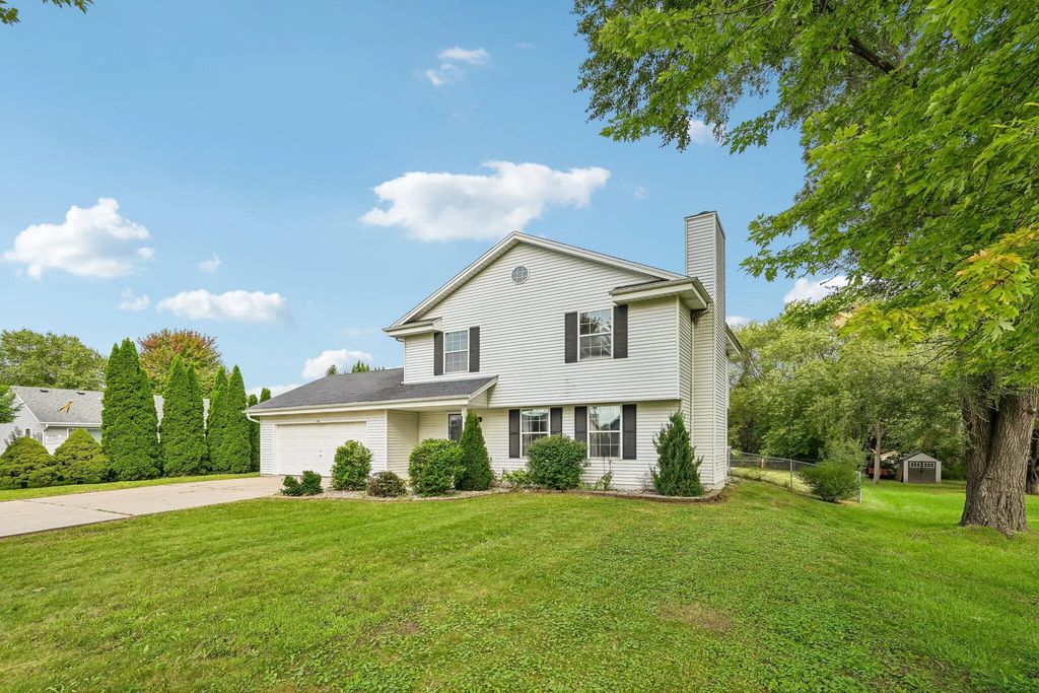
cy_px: 346
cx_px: 520
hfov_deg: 96.7
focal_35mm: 16
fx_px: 462
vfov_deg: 73.8
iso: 100
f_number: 8
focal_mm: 16
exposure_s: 1/160
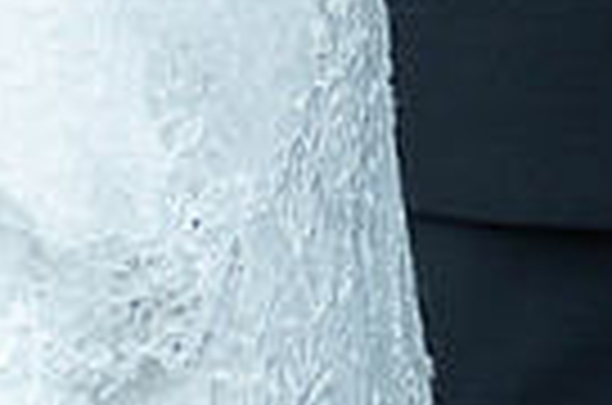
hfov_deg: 1.6
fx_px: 21404
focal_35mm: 1262
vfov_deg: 1.1
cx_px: 788
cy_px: -412
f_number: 5
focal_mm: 196.6
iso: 800
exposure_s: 1/950
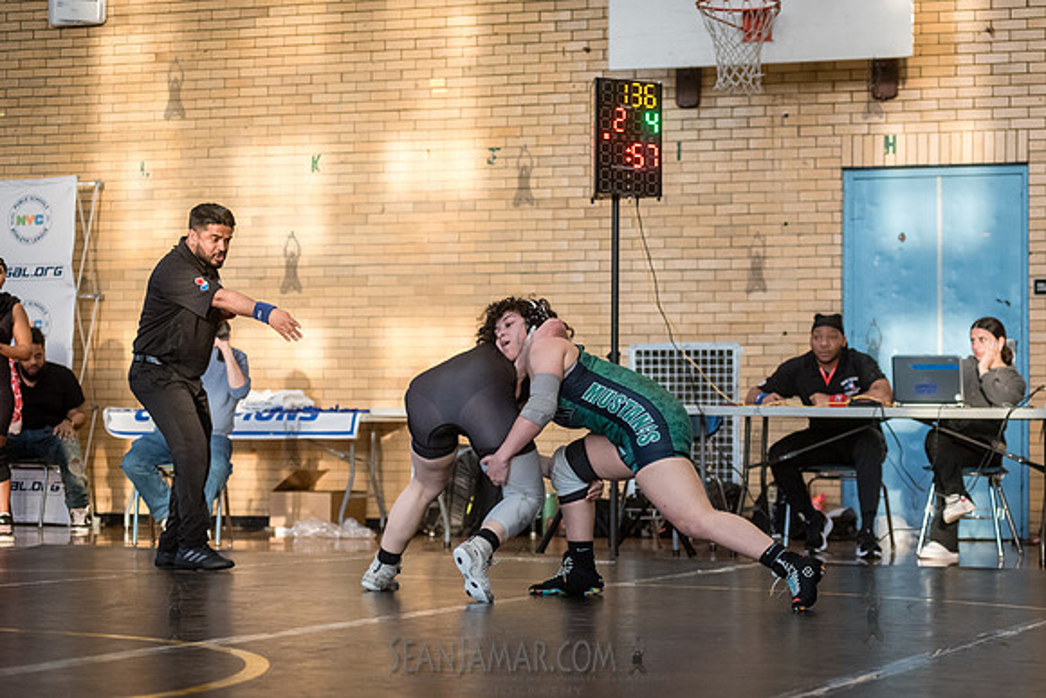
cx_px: 549
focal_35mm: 88
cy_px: 354
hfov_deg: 23.0
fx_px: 2566
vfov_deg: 15.5
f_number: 3.5
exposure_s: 1/400
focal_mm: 80
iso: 5000
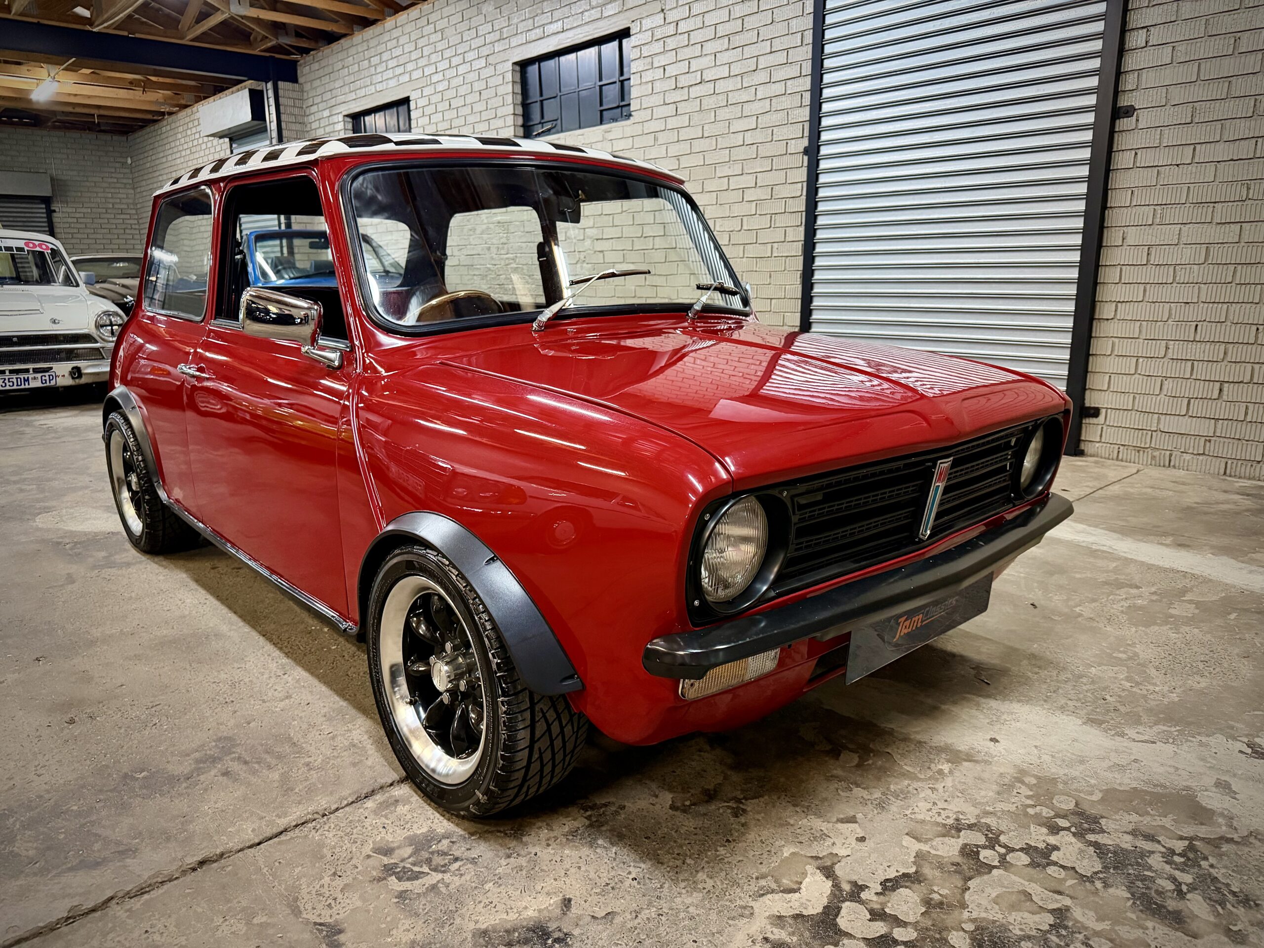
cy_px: 474
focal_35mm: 24
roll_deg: +0.6
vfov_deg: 56.8
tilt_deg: -12.9
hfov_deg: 71.6
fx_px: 876
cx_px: 632
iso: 500
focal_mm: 6.76
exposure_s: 1/50
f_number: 1.78
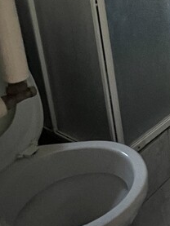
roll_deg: +0.6
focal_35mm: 48
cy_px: -32
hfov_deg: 21.2
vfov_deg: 33.6
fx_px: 314
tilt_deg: -12.7
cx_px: 300
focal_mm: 1.57
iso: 800
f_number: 1.8
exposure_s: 1/33
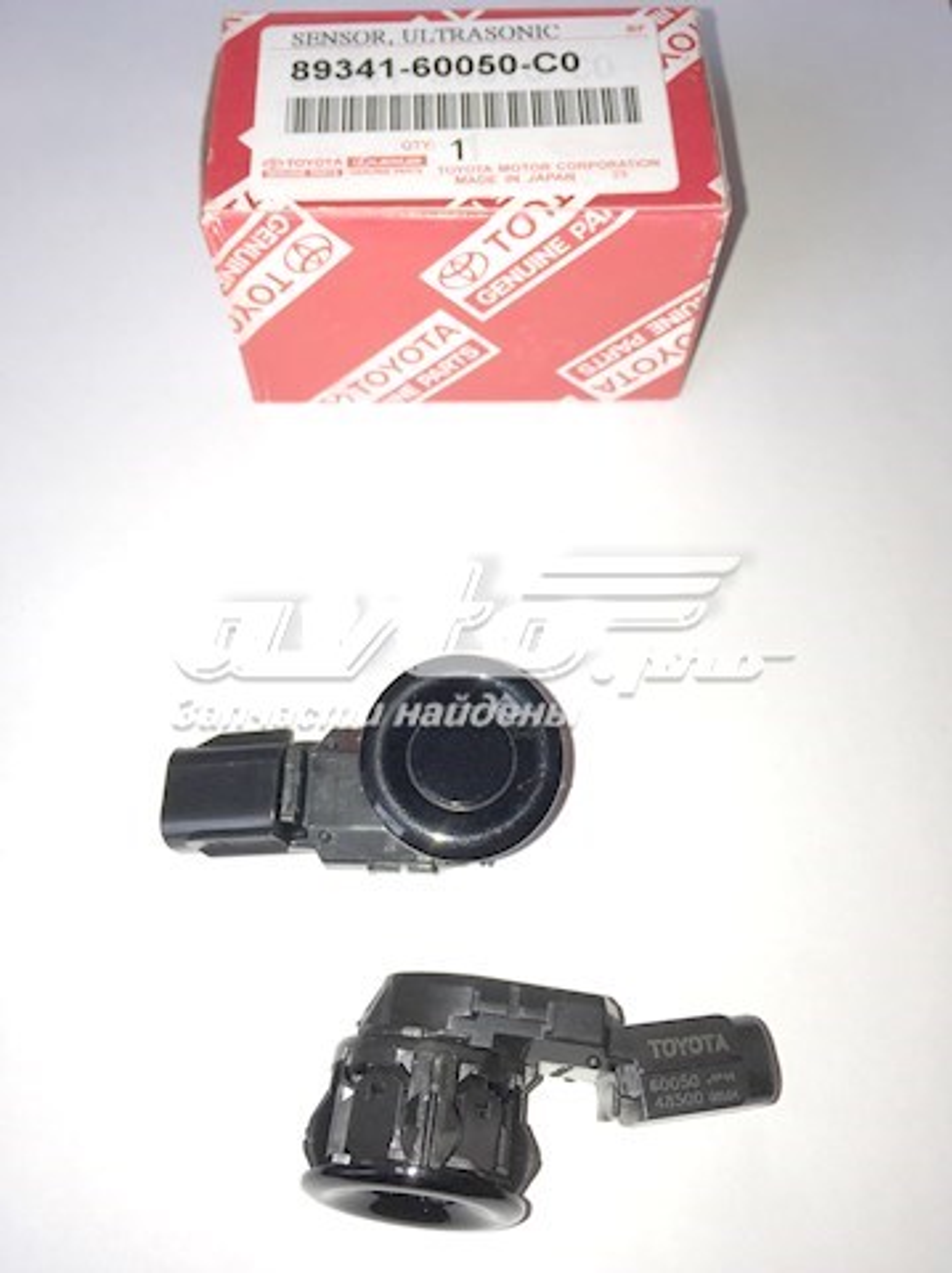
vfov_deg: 61.7
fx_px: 1065
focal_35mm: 29
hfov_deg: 48.2
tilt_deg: -66.6
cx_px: 476
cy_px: 636
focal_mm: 4.15
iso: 25
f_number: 2.2
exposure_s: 1/219
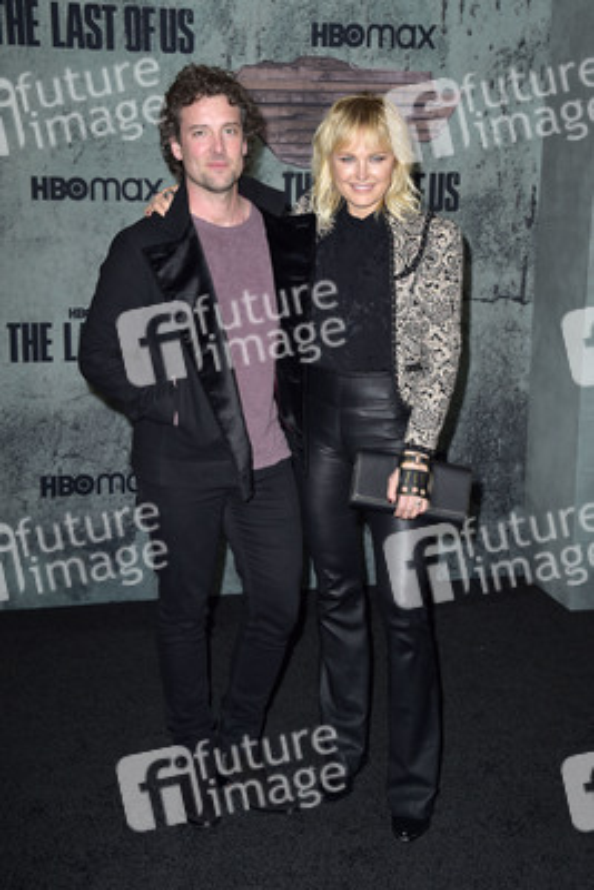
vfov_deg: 35.6
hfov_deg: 24.2
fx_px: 1385
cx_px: 297
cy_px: 445
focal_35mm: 56
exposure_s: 1/250
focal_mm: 56
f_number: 6.3
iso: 640
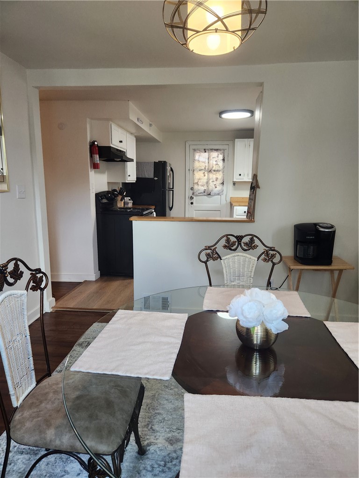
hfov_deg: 58.9
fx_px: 318
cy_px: 239
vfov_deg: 73.9
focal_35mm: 23
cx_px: 180
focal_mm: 5.4
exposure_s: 1/120
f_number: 1.8
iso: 200
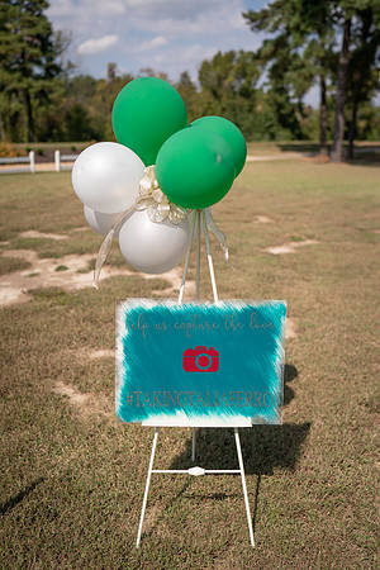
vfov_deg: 54.4
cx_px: 190
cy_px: 285
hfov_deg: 37.9
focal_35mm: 35
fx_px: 554
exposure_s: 1/2500
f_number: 2
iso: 50
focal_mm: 35
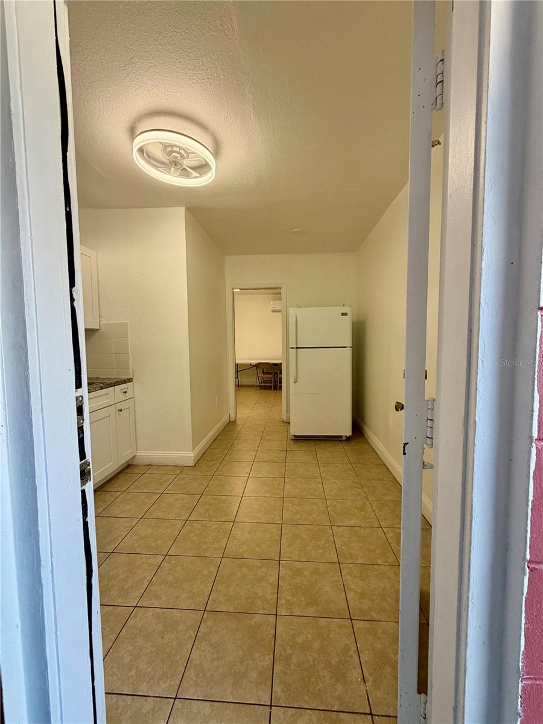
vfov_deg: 102.1
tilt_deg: -2.4
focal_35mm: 14
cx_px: 272
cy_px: 362
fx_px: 293
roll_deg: +0.3
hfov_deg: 85.7
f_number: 2.2
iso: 160
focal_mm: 2.22
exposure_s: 1/121
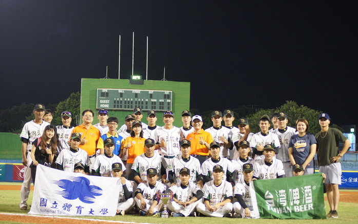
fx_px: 825
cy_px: 115
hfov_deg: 24.5
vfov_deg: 15.5
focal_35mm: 85
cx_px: 180
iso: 1600
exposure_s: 1/40
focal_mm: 55
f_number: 4
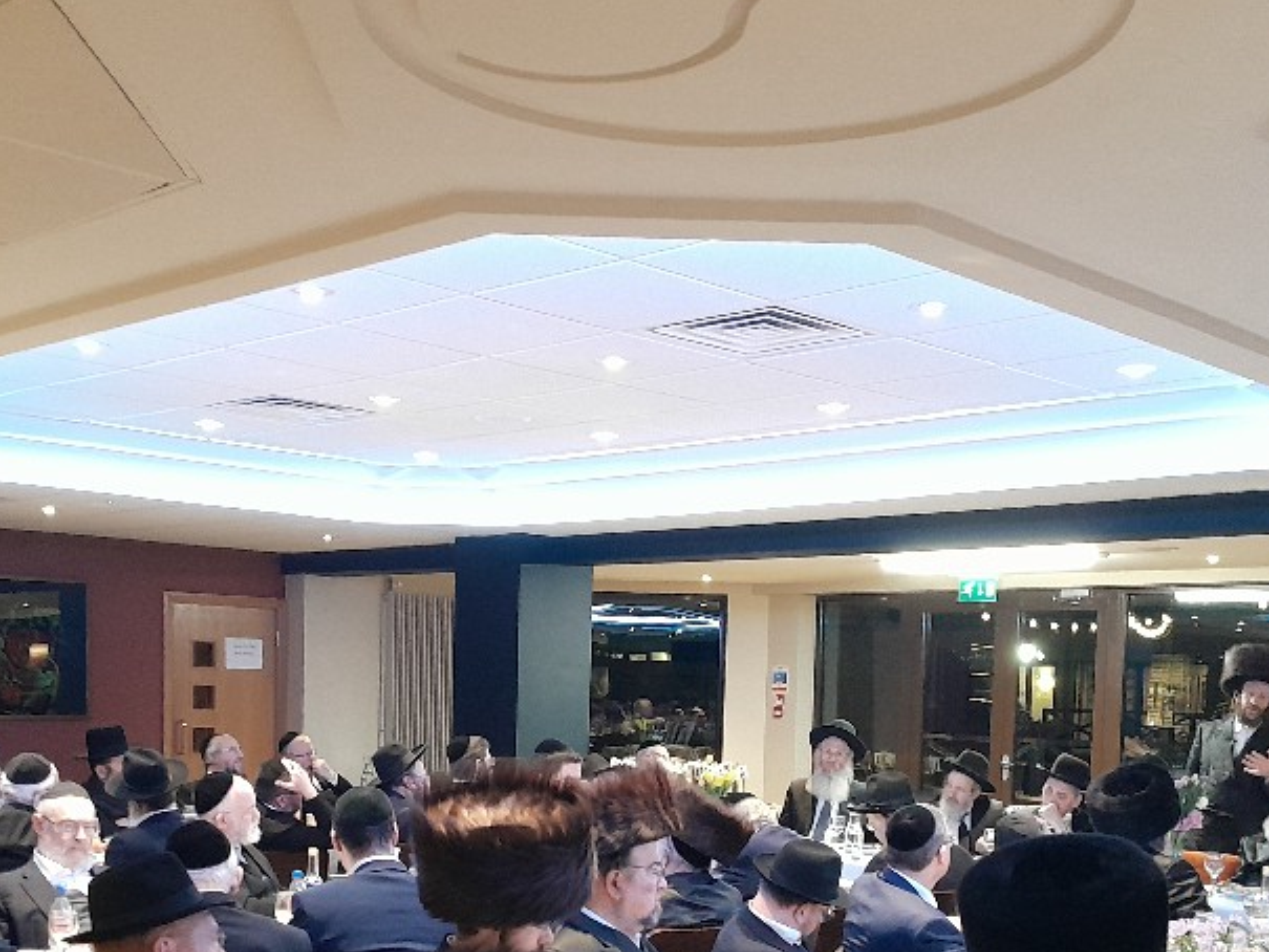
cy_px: 765
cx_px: 596
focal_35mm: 44
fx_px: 1613
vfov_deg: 32.0
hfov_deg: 42.9
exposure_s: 1/25
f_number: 1.8
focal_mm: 3.98
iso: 640
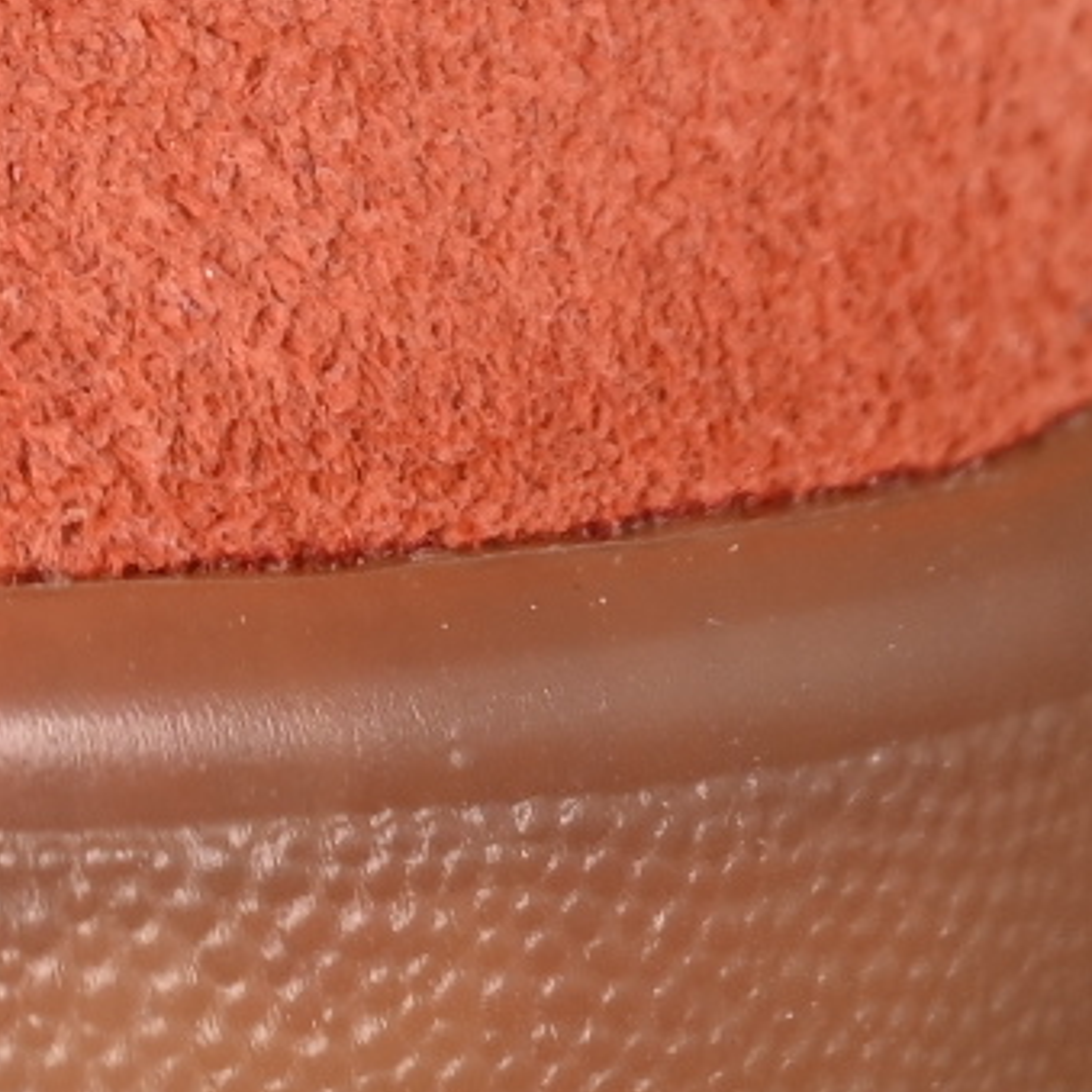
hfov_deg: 3.3
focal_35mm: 524
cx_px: -751
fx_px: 18702
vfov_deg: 3.3
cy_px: -1198
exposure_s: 1/60
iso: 160
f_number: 7.1
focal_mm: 50
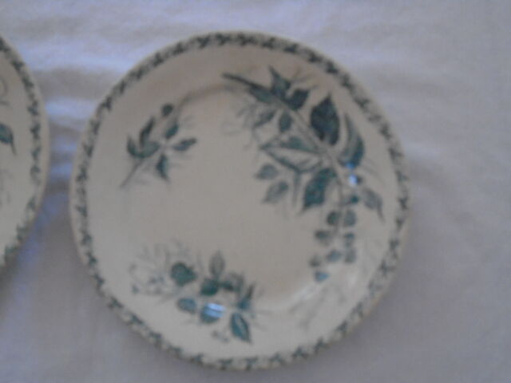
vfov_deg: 29.7
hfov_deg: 38.9
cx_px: 256
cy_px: 192
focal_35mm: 49
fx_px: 723
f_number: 4.5
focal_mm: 8.7
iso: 800
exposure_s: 1/80
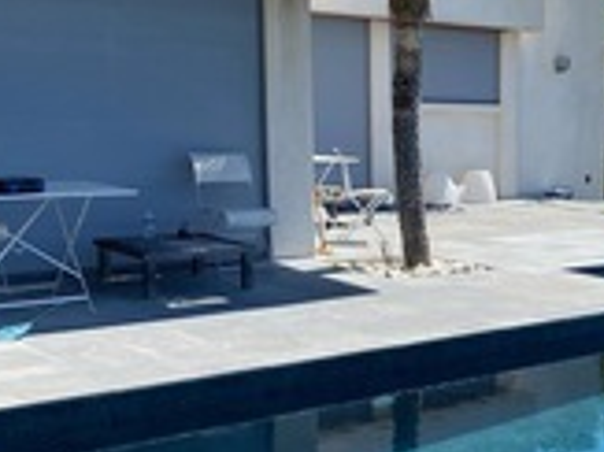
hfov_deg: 29.4
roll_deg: +0.6
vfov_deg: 22.8
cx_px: 511
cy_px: 311
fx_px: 1116
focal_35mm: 64
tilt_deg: -11.3
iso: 32
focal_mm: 4.25
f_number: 1.8
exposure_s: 1/2222
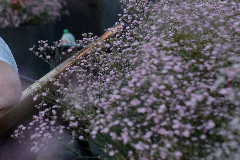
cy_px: 42
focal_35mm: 116
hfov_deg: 16.8
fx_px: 773
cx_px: -52
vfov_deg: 11.8
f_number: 3.5
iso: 100
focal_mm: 35
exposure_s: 1/320
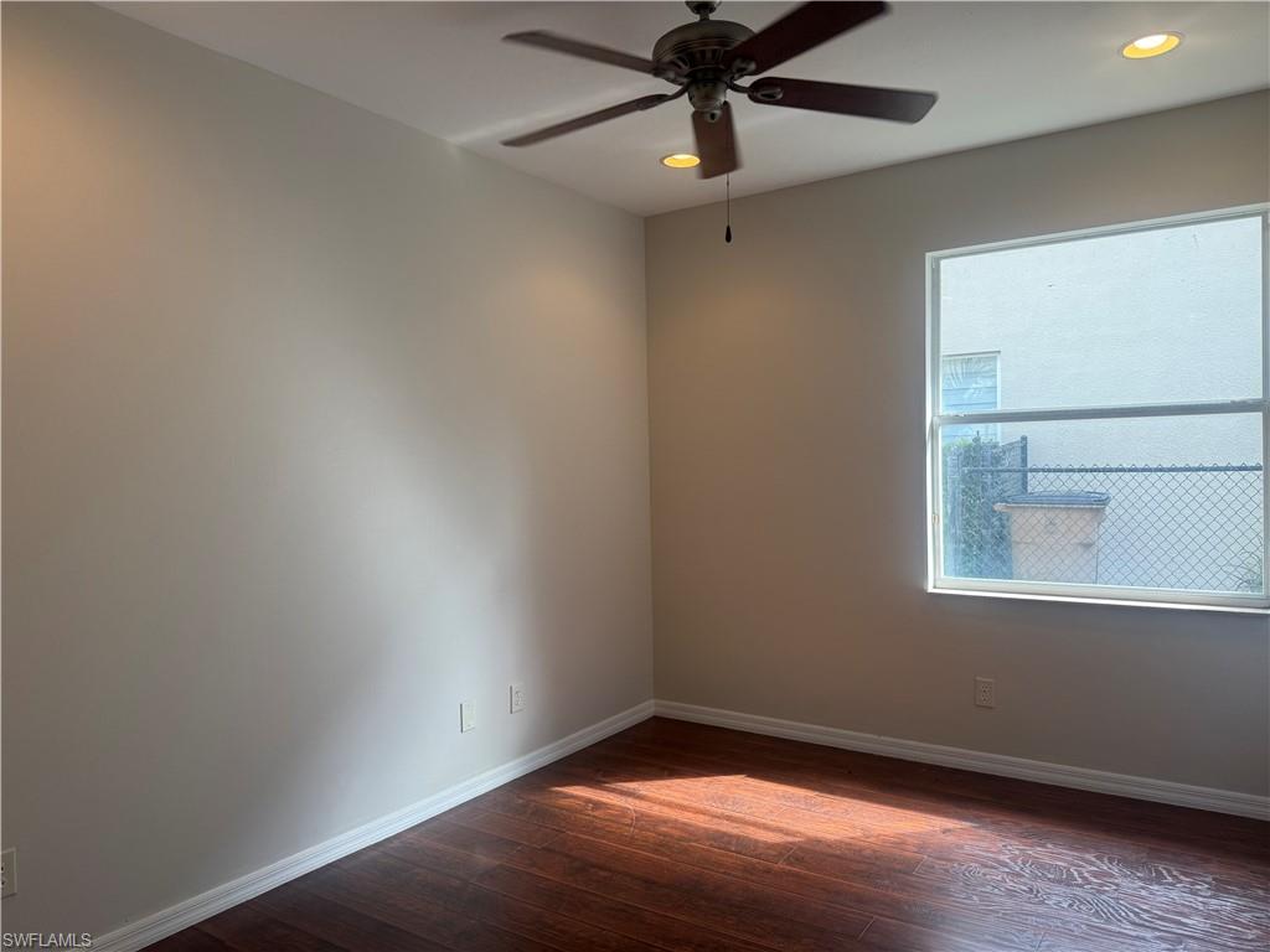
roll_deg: +1.2
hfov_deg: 71.6
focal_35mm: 24
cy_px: 476
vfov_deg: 56.8
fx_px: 881
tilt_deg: -0.4
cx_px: 635
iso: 80
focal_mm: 6.76
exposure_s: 1/183
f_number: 1.78
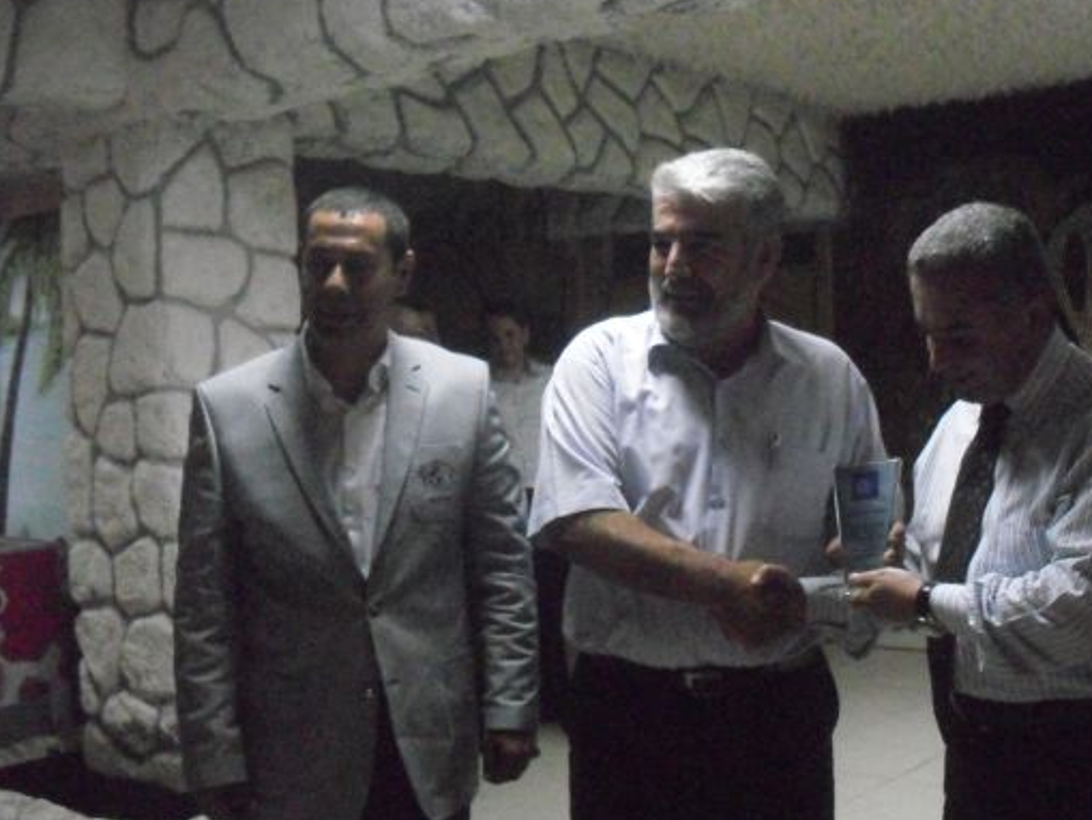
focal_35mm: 44
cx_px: 678
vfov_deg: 32.9
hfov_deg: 42.6
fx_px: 1388
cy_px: 449
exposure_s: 1/60
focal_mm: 6.3
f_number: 3.2
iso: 1600
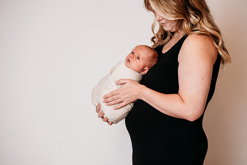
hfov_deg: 23.9
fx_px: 583
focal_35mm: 85
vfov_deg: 16.1
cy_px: 82
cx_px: 124
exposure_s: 1/160
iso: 160
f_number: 2.5
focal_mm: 85
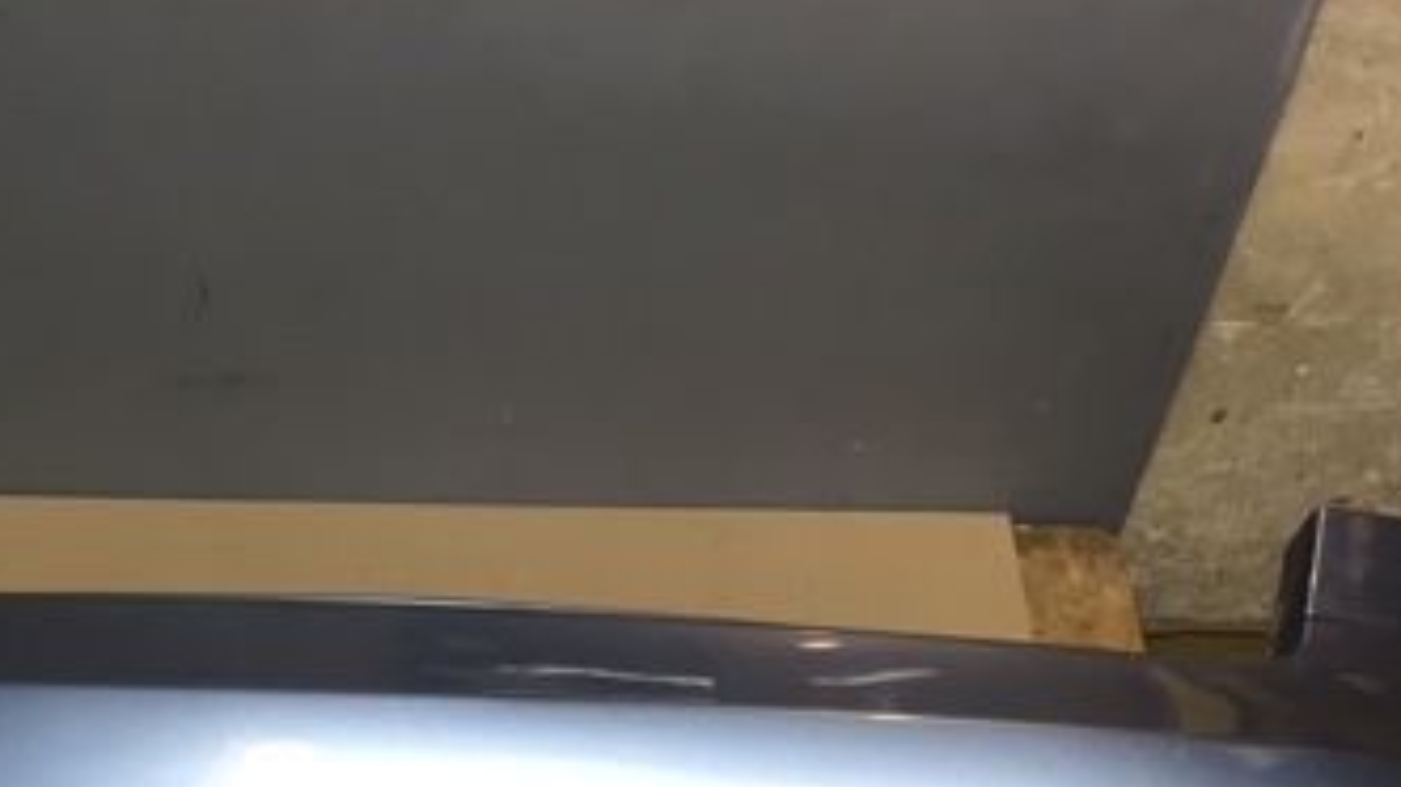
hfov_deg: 33.8
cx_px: 381
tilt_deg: -49.4
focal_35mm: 61
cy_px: 762
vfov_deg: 19.2
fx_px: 2266
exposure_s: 1/33
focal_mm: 4.15
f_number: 2.2
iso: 32
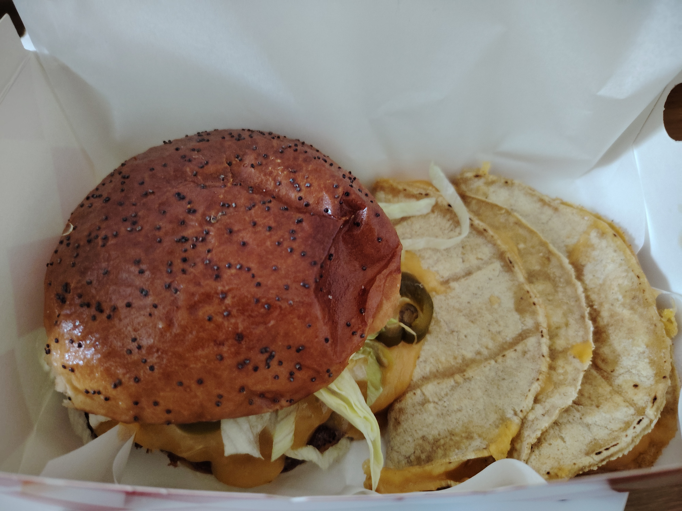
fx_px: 473
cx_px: 341
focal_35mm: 24
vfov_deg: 56.8
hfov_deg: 71.6
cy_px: 256
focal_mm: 5.25
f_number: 1.75
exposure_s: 1/25
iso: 5144
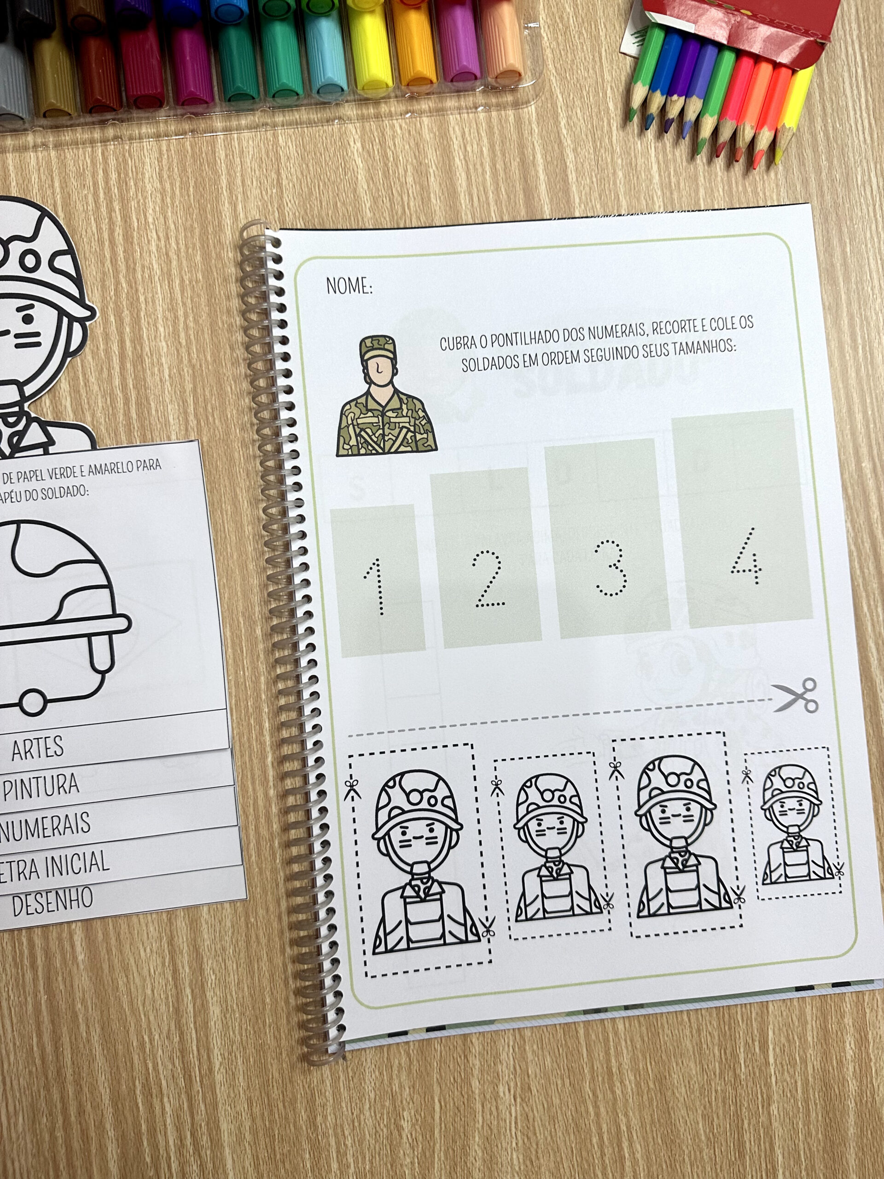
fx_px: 817
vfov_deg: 71.6
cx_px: 442
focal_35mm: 24
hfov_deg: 56.8
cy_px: 590
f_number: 1.78
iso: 125
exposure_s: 1/60
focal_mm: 6.86
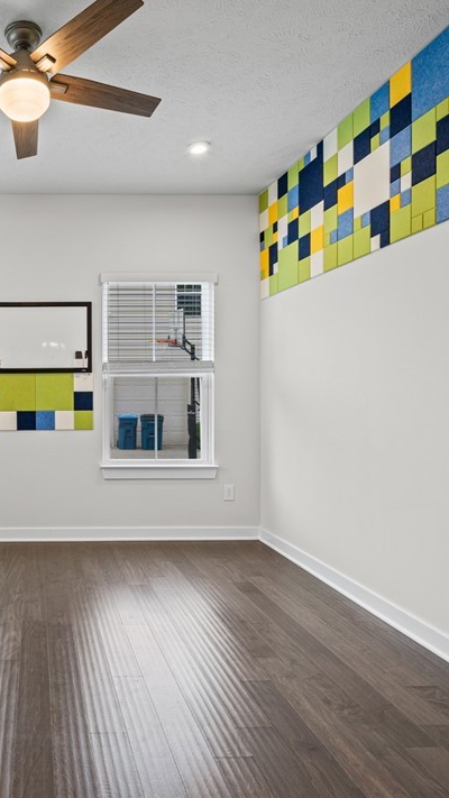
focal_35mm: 24
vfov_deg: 76.3
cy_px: 402
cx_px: 47
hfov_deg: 43.7
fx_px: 508
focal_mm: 15
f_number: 9
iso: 250
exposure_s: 1/6
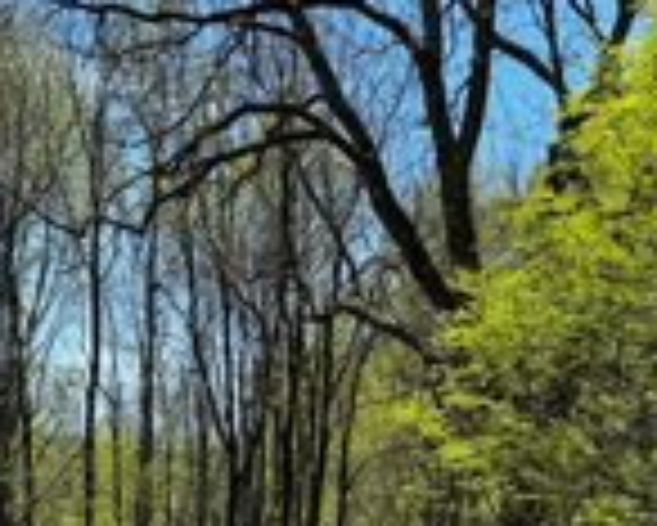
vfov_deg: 18.0
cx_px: 382
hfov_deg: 23.8
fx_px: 1557
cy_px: 681
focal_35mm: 80
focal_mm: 6.76
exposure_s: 1/1488
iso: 80
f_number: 1.78
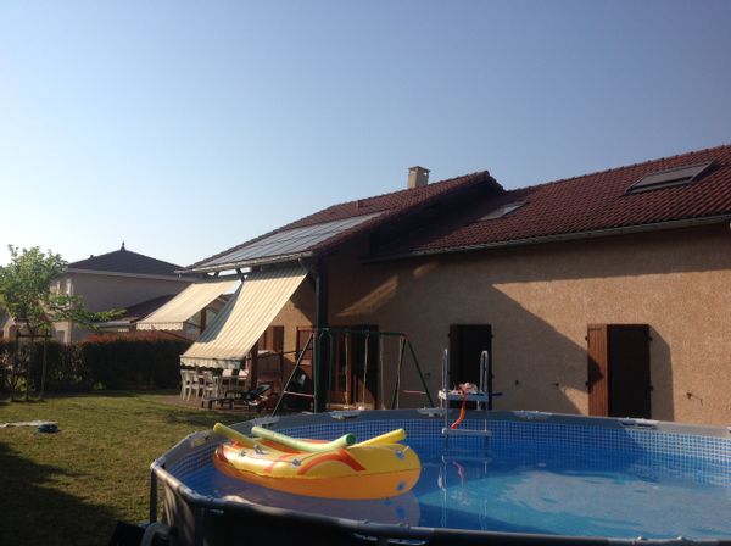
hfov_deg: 52.7
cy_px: 273
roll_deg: -2.0
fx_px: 738
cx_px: 366
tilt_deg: +5.9
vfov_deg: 40.6
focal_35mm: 35
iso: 50
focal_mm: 4.28
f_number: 2.4
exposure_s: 1/2160
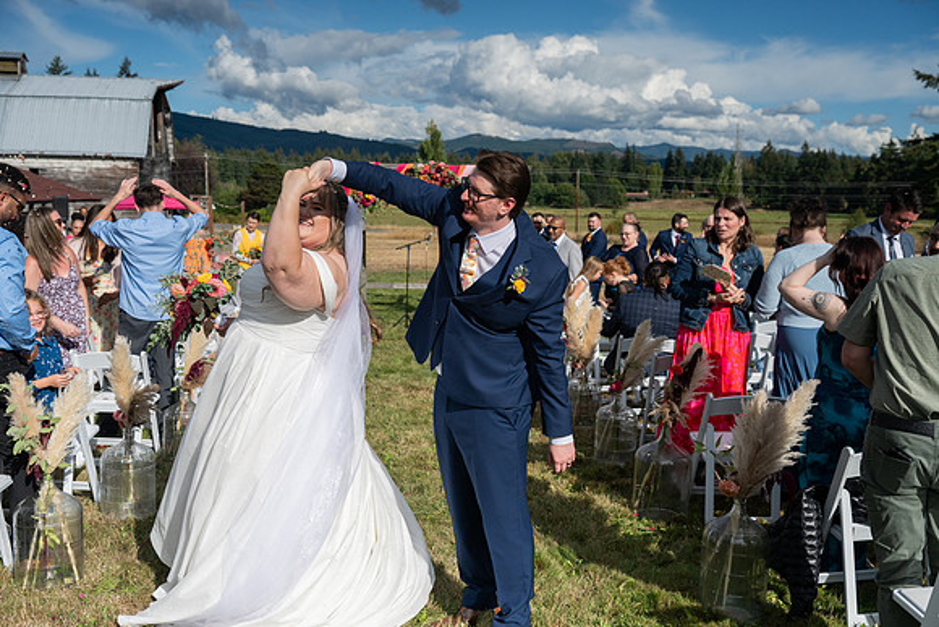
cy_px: 314
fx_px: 913
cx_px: 470
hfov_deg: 54.4
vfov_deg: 37.9
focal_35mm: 35
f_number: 5
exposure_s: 1/8000
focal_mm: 35
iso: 400
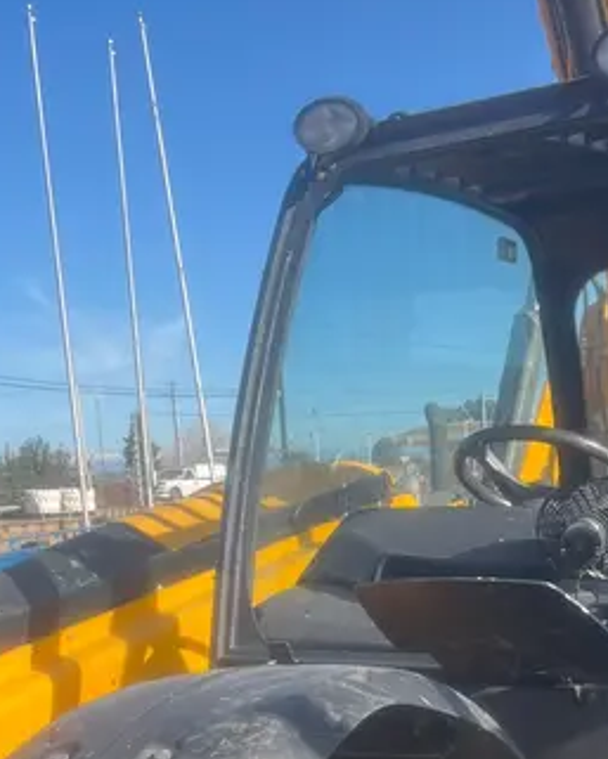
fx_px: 1304
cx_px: 369
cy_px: 774
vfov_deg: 30.0
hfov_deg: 26.2
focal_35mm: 58
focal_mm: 5.1
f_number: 1.6
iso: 50
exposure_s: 1/1923
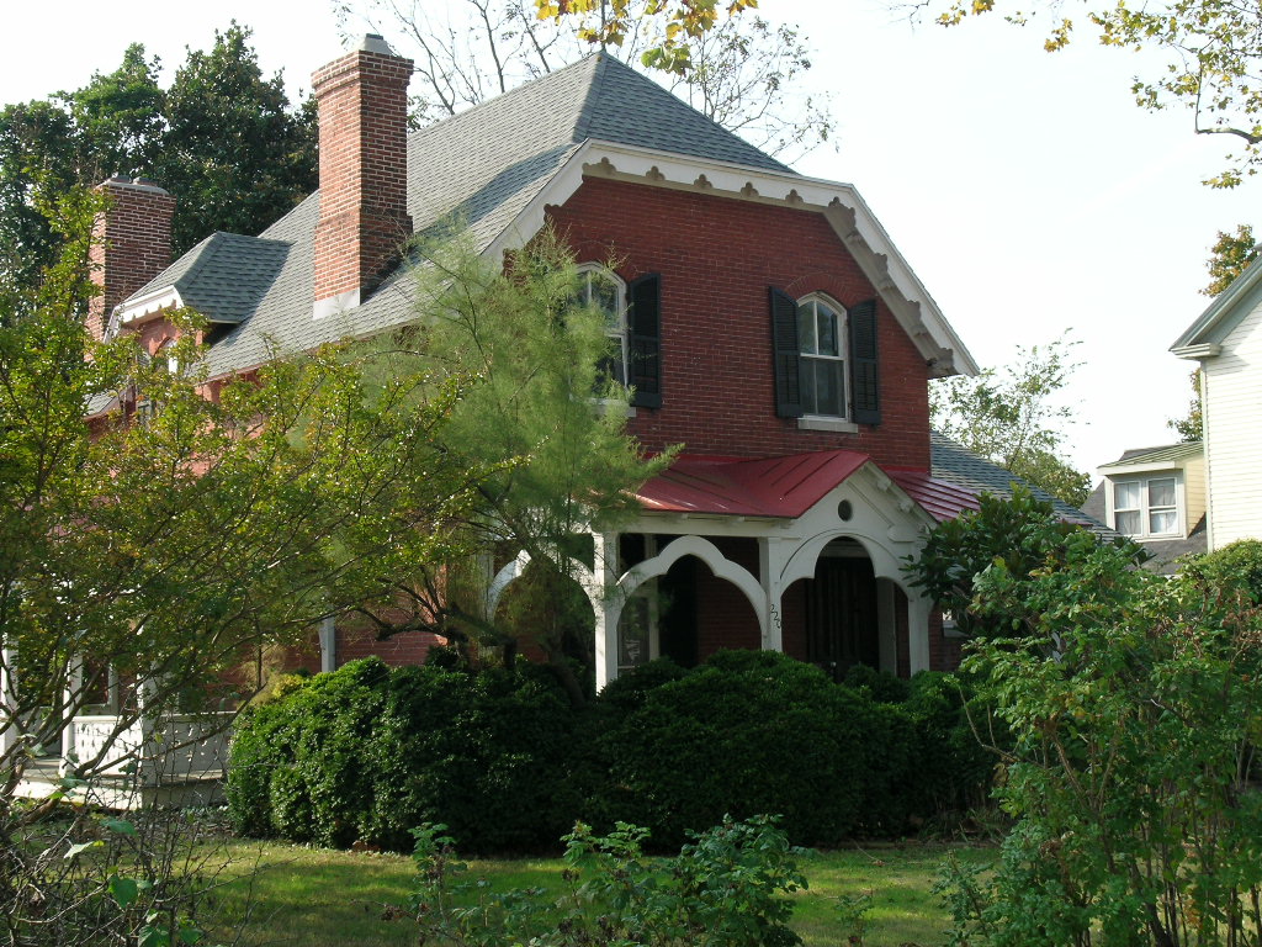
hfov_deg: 36.2
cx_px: 631
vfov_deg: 27.5
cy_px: 474
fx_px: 1932
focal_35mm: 53
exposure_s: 1/133
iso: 50
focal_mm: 11.1
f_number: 6.2
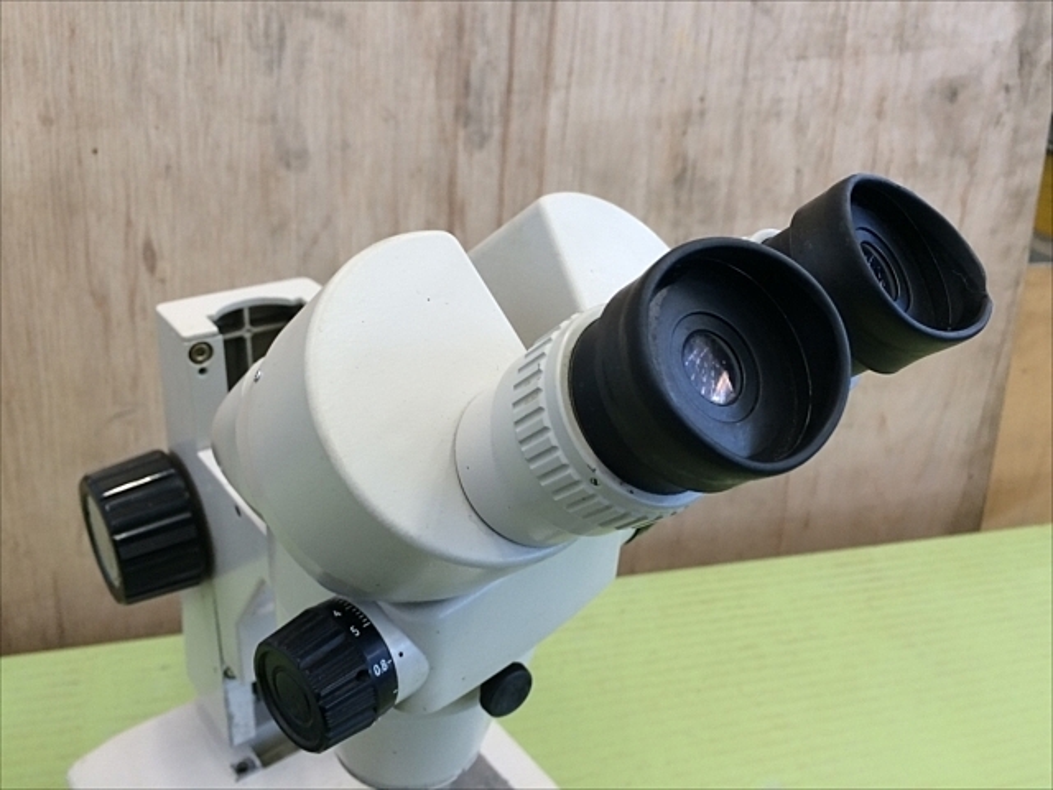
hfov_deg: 61.7
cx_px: 526
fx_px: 882
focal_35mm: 29
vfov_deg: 48.2
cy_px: 395
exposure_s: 1/30
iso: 64
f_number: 2.2
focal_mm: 4.15
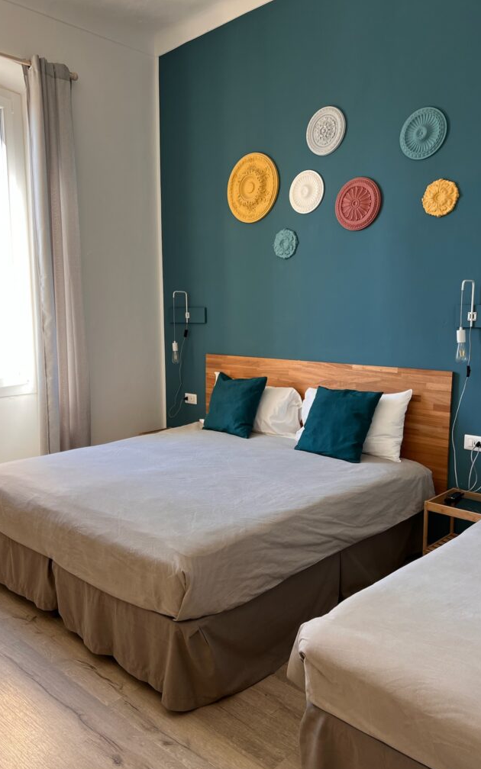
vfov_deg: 66.5
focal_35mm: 28
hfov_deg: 44.5
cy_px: 389
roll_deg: +1.1
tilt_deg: -7.3
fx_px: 587
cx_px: 215
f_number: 1.5
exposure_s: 1/121
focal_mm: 5.7
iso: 50
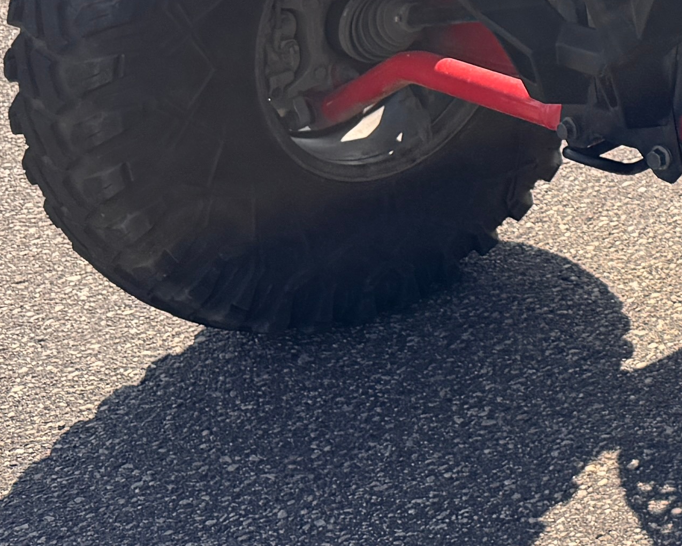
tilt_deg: -10.8
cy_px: -324
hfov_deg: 16.1
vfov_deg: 13.6
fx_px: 2120
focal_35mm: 105
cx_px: 1128
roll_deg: -0.3
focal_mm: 6.76
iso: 80
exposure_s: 1/2959
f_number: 1.78
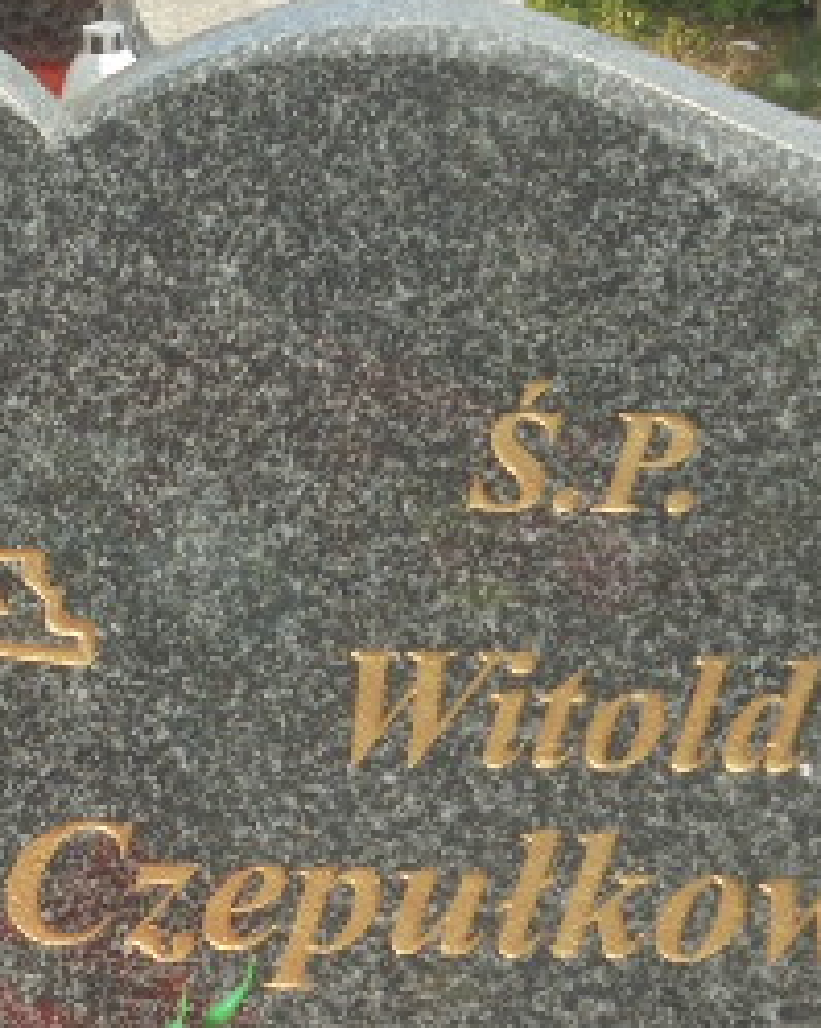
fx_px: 5562
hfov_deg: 8.3
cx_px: -281
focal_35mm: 183
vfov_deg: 10.5
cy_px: 867
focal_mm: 13.1
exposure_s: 1/320
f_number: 6.1
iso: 100
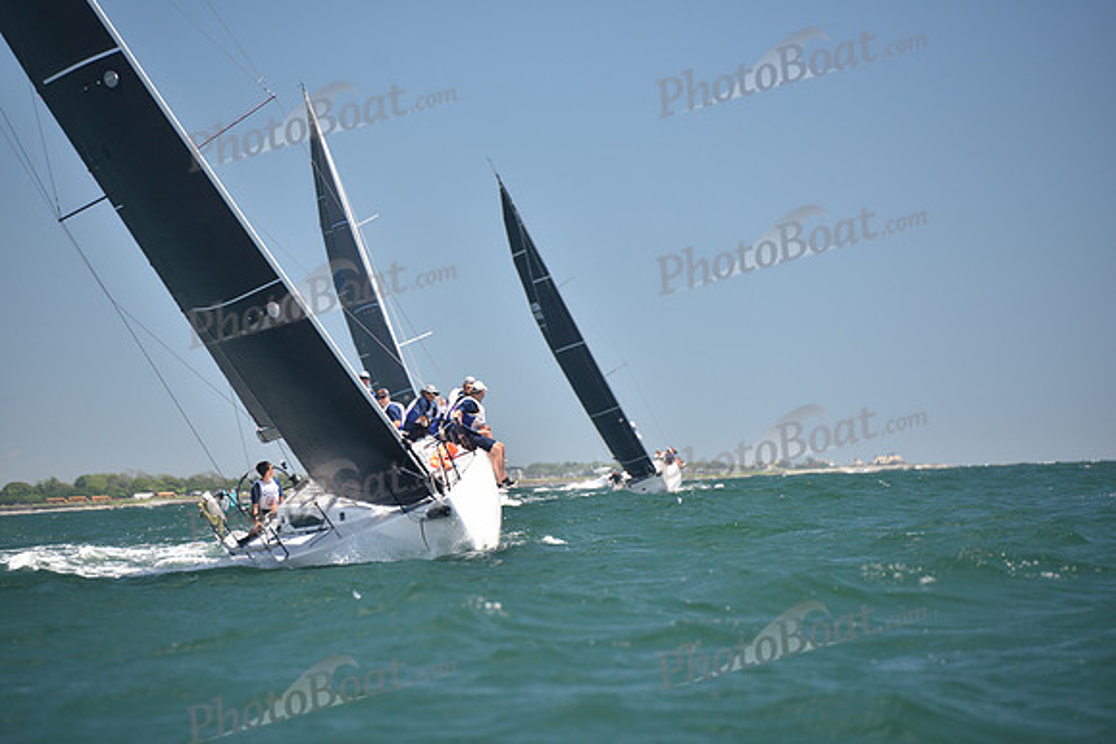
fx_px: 6201
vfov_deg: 6.9
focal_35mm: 200
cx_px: 558
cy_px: 372
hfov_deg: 10.3
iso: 320
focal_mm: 200
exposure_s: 1/800
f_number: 4
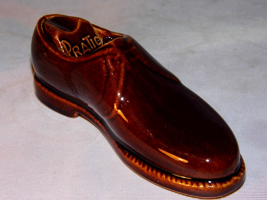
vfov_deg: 18.0
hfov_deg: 23.8
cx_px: 134
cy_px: 101
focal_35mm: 82
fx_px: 632
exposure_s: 1/60
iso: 100
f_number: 4.2
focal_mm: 14.6
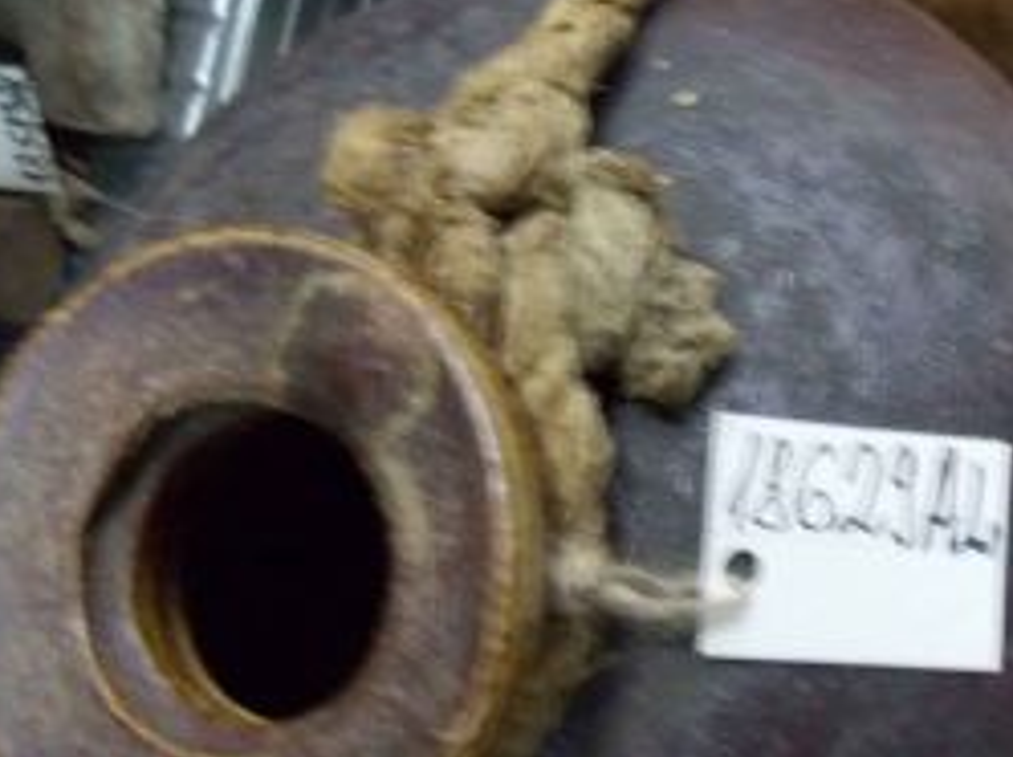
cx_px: 793
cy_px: 525
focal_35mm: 37
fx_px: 1081
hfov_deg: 47.8
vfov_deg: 38.0
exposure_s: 1/4
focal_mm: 4
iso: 400
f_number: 3.1
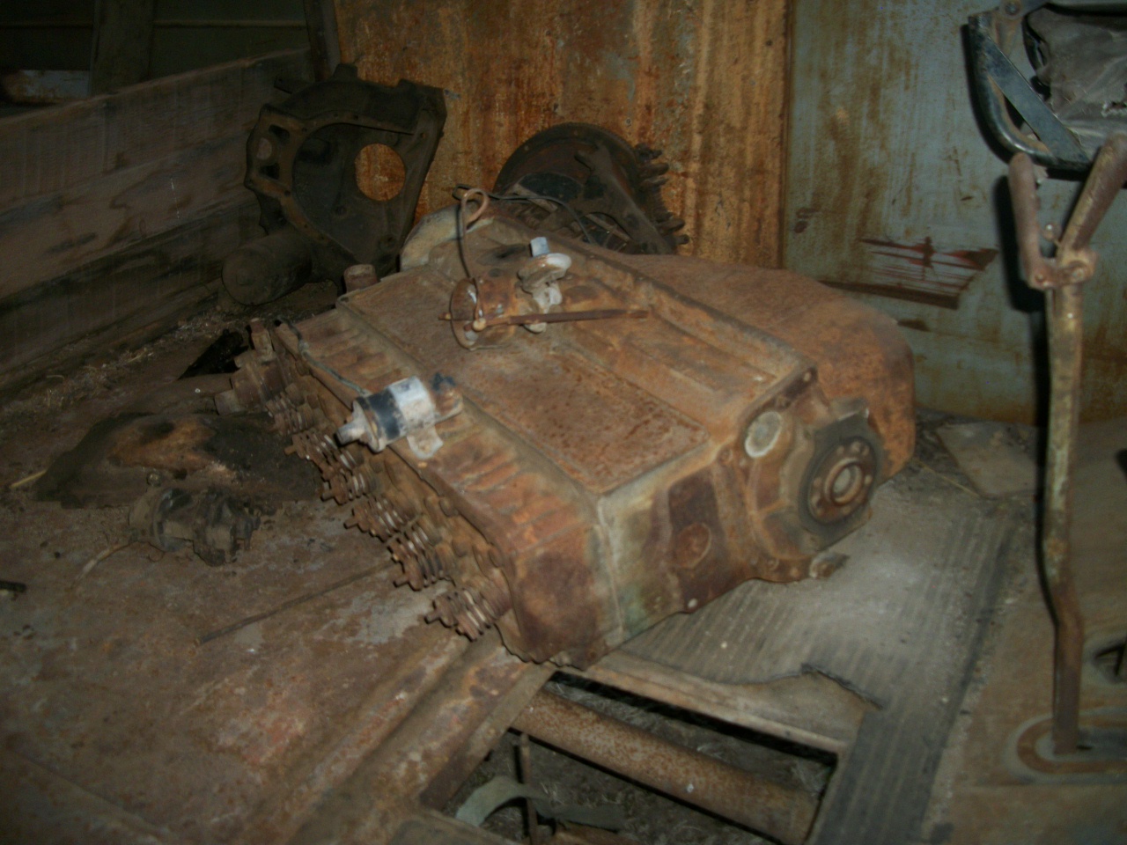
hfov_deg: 56.8
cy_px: 422
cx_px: 564
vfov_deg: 44.2
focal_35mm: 32
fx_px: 1042
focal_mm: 5.7
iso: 80
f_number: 2.9
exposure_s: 1/30
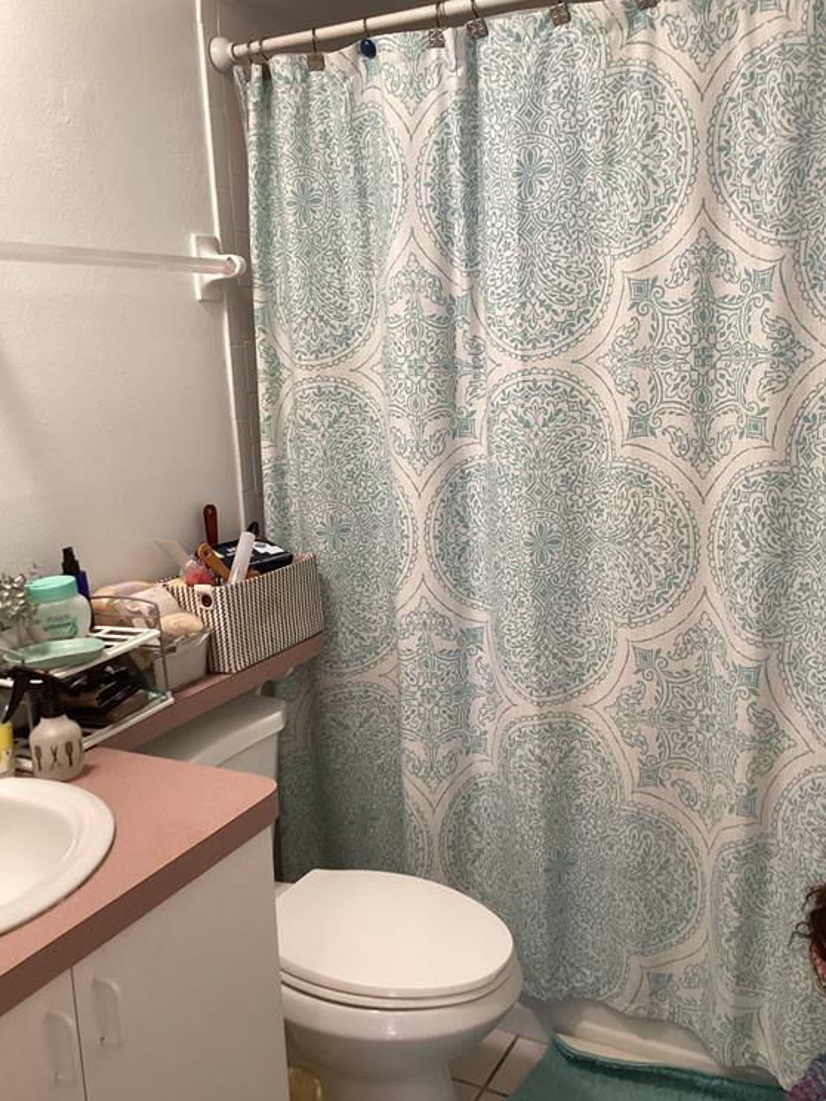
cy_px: 540
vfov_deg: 56.8
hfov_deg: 44.2
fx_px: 1018
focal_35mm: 32
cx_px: 414
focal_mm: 3.3
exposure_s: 1/60
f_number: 2.4
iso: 160
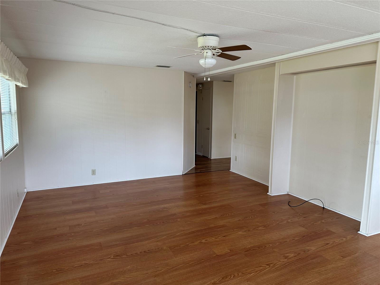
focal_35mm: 24
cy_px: 142
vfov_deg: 56.8
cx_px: 190
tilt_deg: -7.5
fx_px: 263
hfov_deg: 71.6
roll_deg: -0.8
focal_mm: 6.86
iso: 125
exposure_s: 1/120
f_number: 1.78
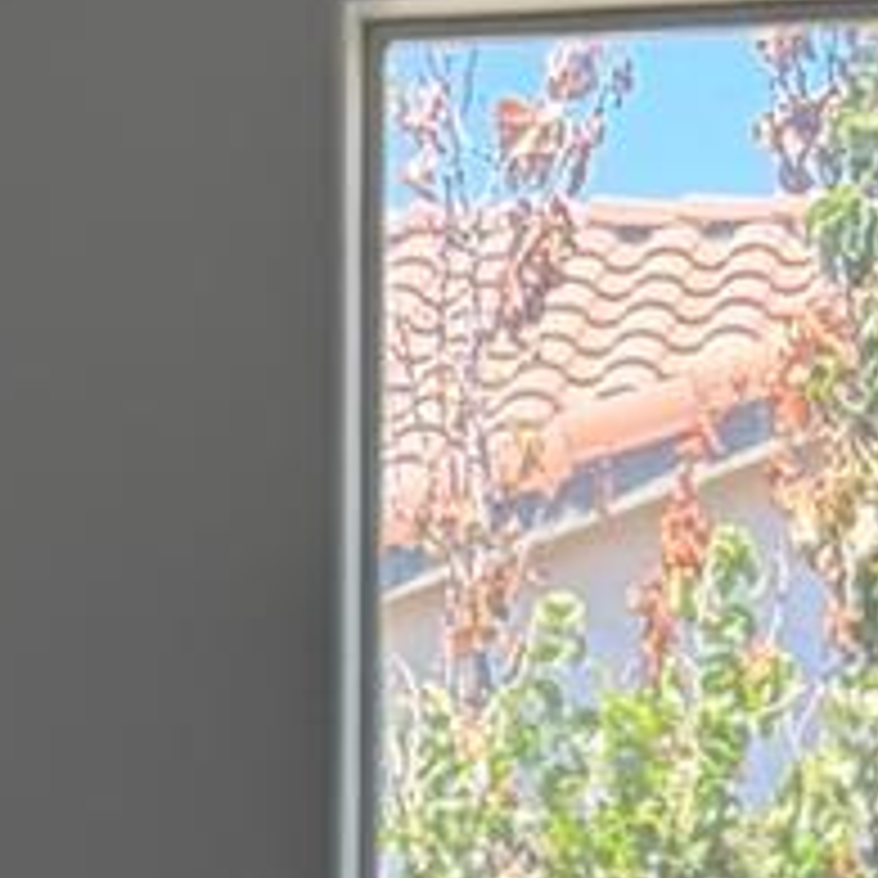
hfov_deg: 9.8
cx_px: 25
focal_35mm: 177
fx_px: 5079
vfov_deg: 9.1
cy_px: 1974
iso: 50
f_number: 1.6
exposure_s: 1/181
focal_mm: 5.96
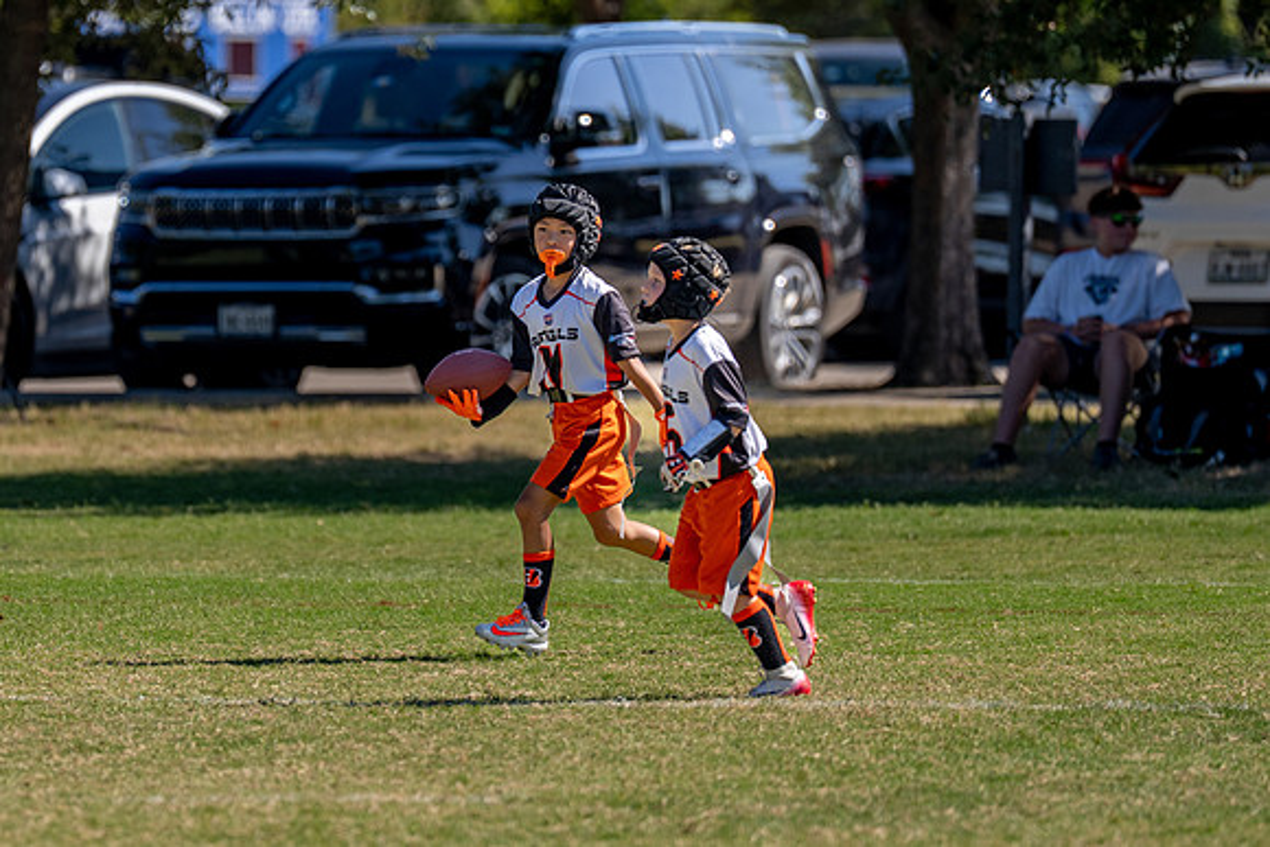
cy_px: 365
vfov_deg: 3.4
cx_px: 454
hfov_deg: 5.2
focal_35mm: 400
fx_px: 14117
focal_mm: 200
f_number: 2.8
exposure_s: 1/2500
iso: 160
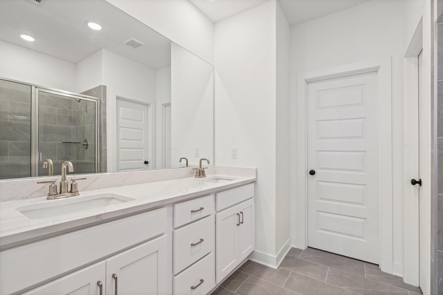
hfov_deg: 96.7
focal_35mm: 16
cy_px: 148
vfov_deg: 73.8
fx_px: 197
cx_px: 222
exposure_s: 1/15
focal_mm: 16
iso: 1000
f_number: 9.5
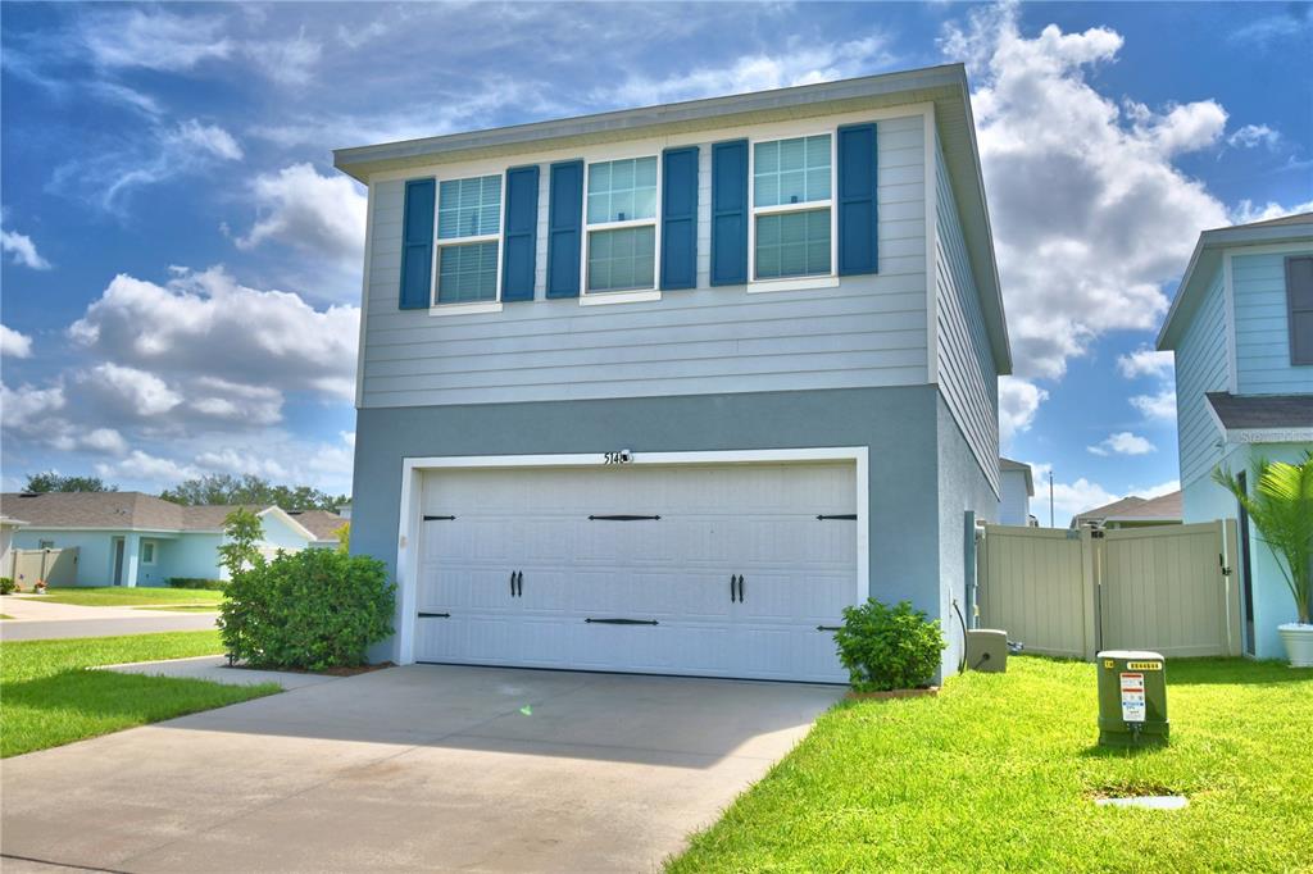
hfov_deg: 61.9
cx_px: 656
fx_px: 1094
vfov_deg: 43.6
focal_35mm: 30
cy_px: 437
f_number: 5.6
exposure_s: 1/800
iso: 100
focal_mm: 20
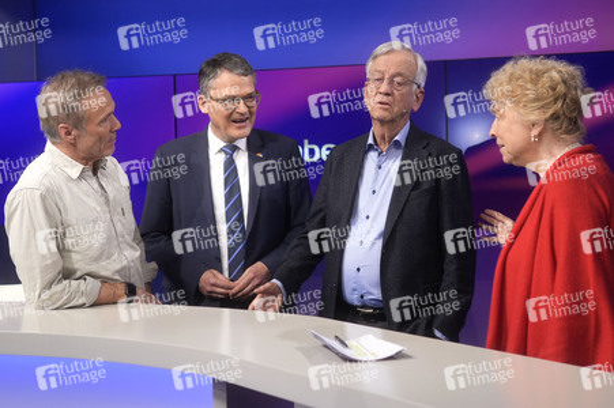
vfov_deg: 29.8
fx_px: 767
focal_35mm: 45
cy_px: 204
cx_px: 307
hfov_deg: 43.6
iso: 640
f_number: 2.2
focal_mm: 30
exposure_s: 1/200
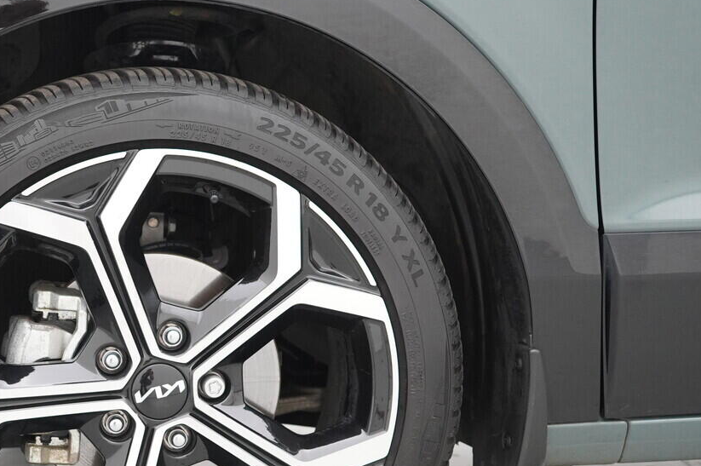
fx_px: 1226
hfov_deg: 31.1
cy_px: 368
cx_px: 141
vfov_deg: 21.3
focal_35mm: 63
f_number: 3.2
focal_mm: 24
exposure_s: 1/320
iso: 1250
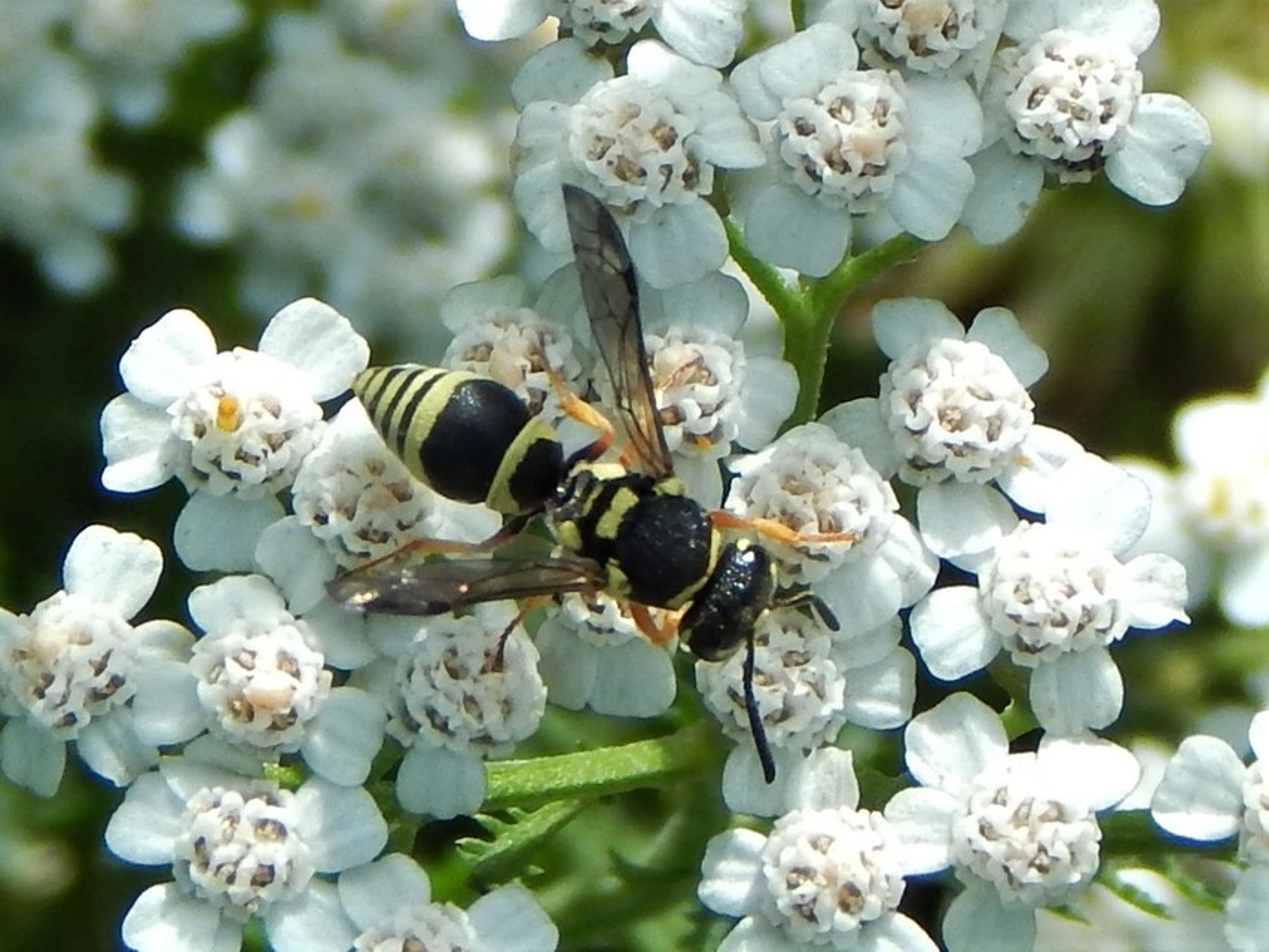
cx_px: 634
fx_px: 5170
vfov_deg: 10.5
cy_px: 476
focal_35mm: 141
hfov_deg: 14.0
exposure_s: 1/400
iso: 125
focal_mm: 25.3
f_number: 4.9
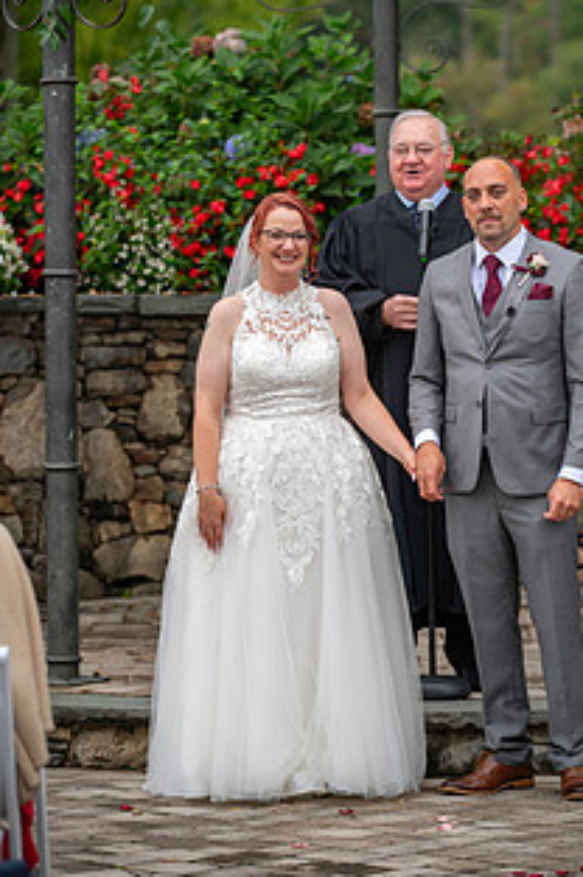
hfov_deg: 8.2
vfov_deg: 12.3
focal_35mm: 167
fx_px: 4065
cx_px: 335
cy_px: 305
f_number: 3.2
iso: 320
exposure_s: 1/160
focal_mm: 116
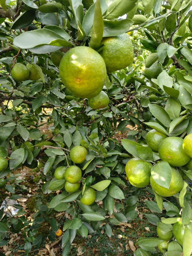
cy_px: 128
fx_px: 170
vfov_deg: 73.9
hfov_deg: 58.9
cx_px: 96
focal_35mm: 23
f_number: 1.88
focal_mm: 5.5
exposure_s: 1/112
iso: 50
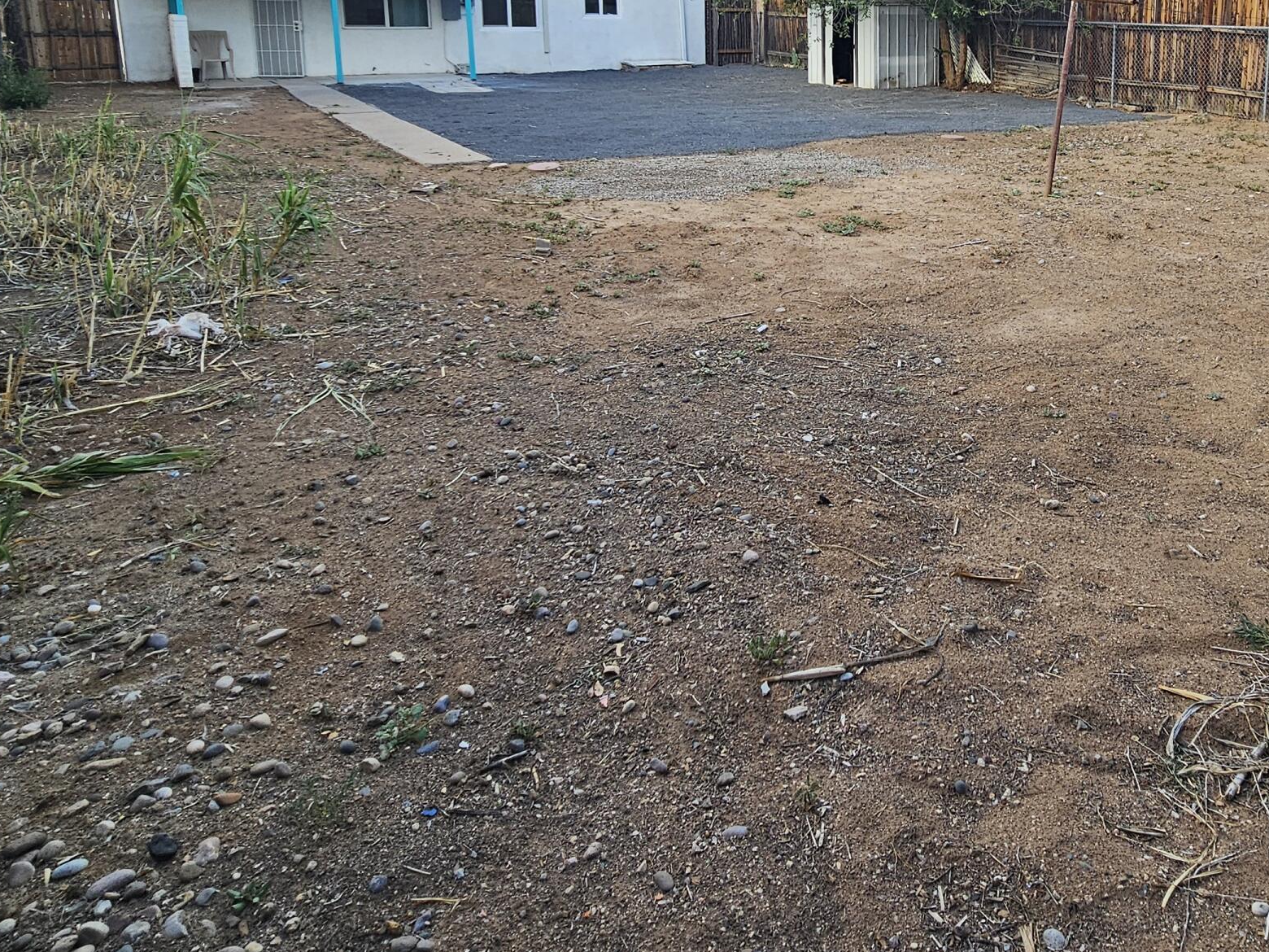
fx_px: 916
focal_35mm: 25
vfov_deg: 51.0
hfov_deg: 66.5
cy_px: 172
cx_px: 897
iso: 50
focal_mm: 2.2
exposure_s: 1/171
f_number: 2.2
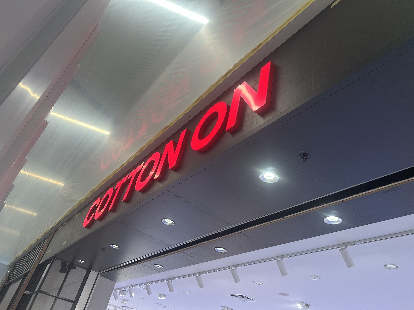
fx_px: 311
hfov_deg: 67.3
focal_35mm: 26
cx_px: 207
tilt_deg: +36.1
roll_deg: -12.4
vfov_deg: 53.1
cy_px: 155
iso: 100
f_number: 1.5
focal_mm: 5.7
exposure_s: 1/100
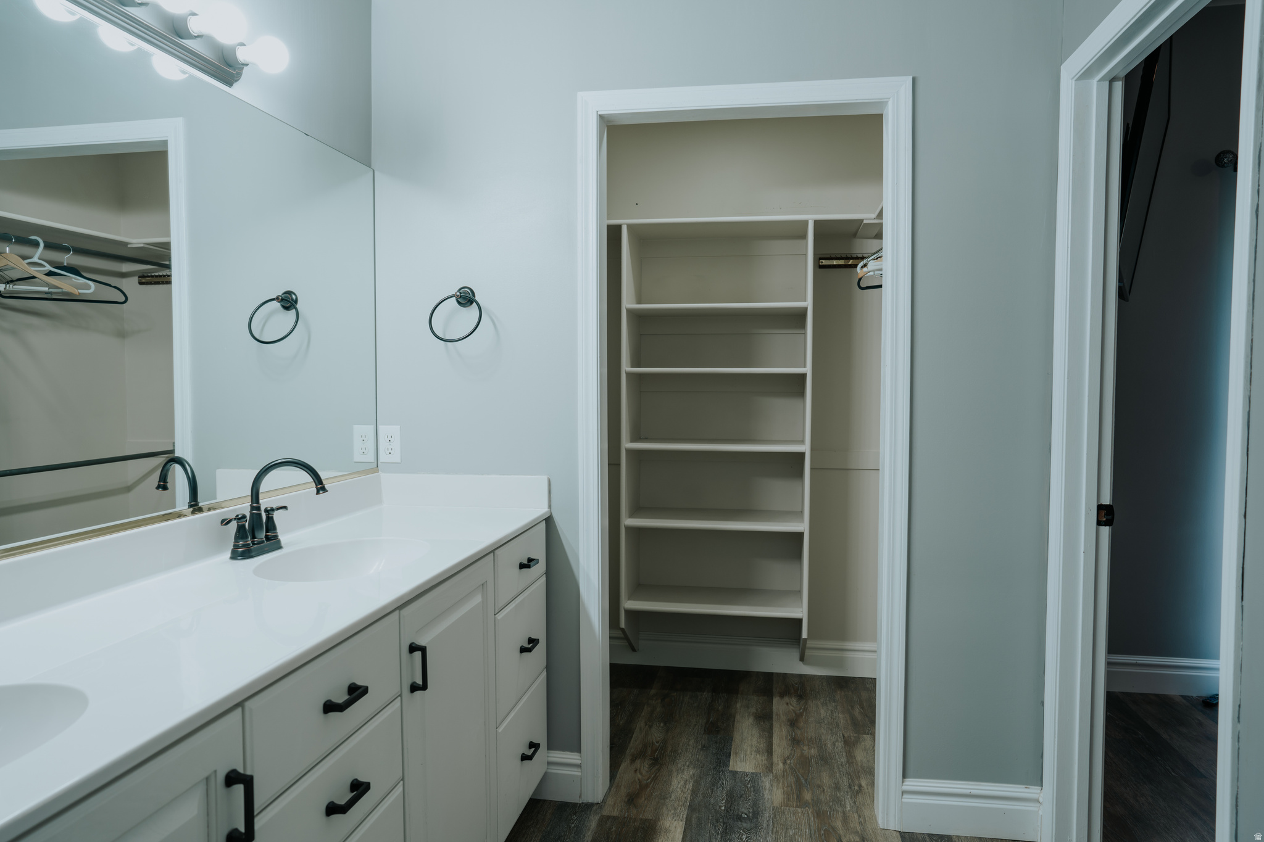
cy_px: 421
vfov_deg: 53.1
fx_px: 843
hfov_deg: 73.7
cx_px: 632
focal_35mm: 24
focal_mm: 24
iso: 80
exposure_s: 1/10
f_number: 5.6
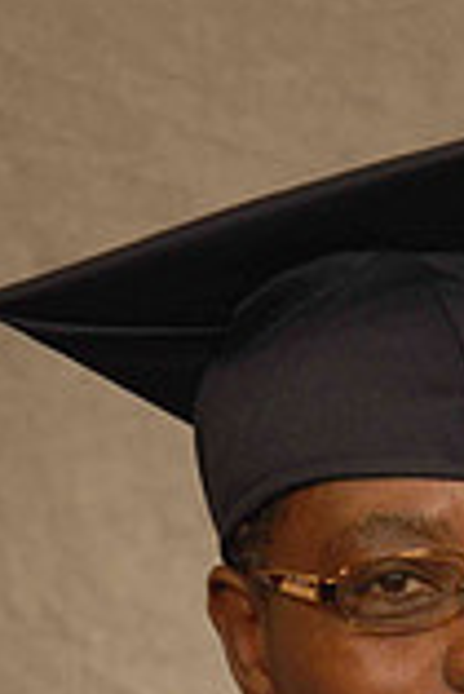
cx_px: 515
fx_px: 4977
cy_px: 862
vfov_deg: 7.9
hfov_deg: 5.3
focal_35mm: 258
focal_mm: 60
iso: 200
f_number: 5
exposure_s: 1/125
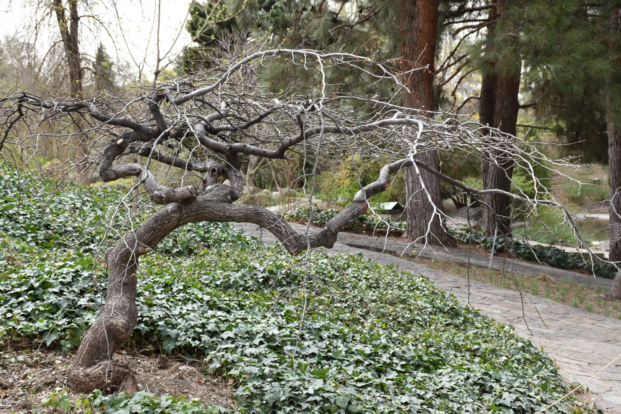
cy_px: 207
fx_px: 1164
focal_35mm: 68
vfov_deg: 20.2
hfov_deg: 29.9
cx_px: 310
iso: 320
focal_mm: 45
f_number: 8
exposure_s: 1/250
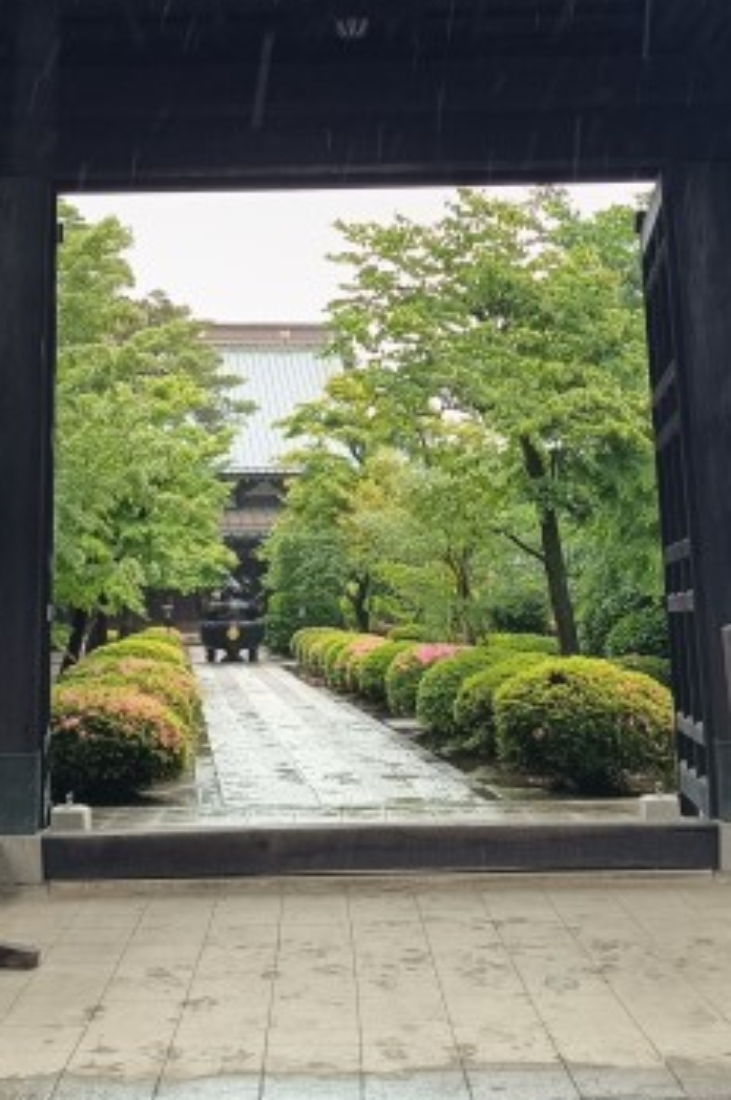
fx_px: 1678
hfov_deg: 24.5
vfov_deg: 35.2
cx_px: 280
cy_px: 233
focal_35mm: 55
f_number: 1.65
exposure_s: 1/100
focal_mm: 6.14
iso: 161
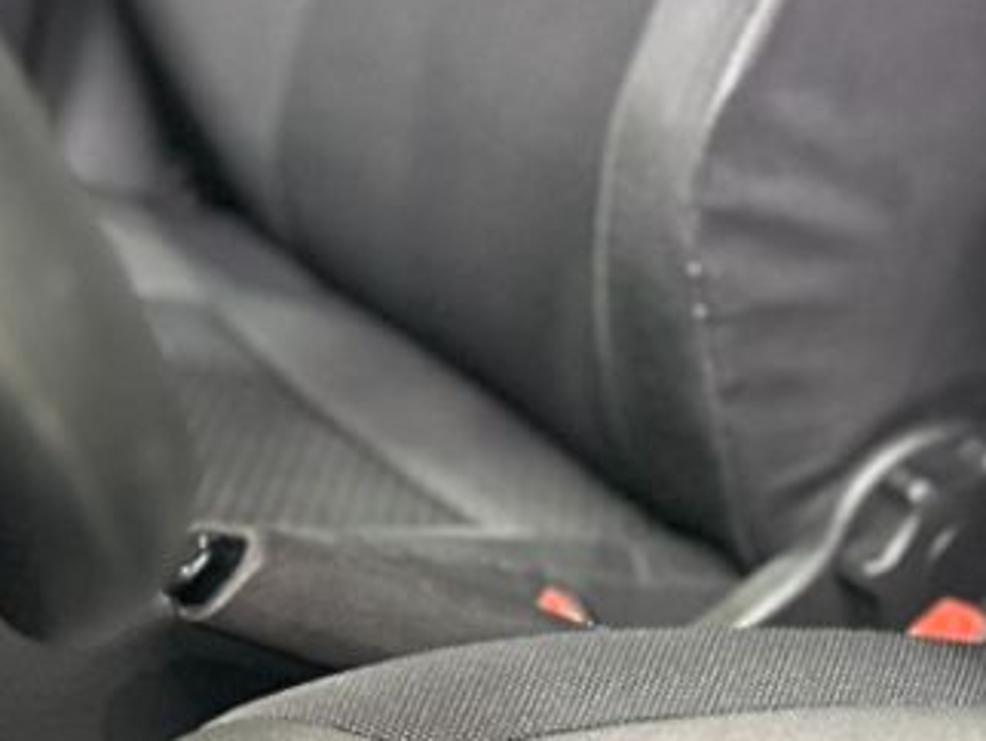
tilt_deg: -17.1
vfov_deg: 10.3
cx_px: 652
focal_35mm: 143
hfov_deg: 13.8
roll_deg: +4.0
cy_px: 9
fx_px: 4076
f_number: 1.78
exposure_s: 1/60
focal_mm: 6.86
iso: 800
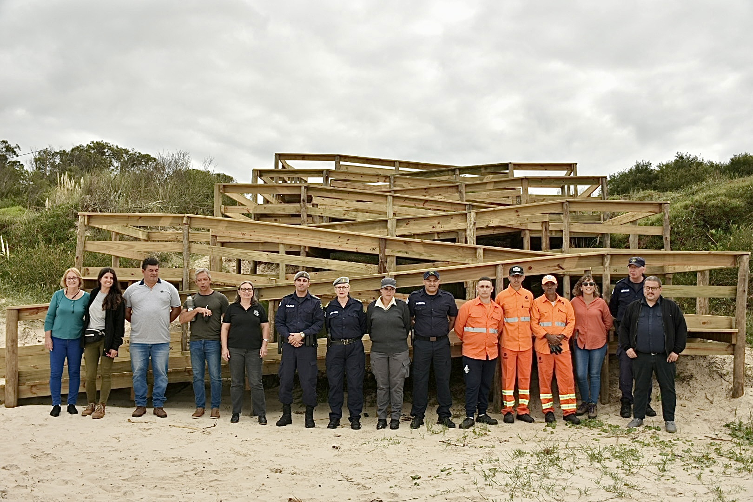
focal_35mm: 36
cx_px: 376
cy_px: 251
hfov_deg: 53.1
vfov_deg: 36.9
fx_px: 753
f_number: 3.8
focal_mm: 24
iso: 100
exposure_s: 1/640
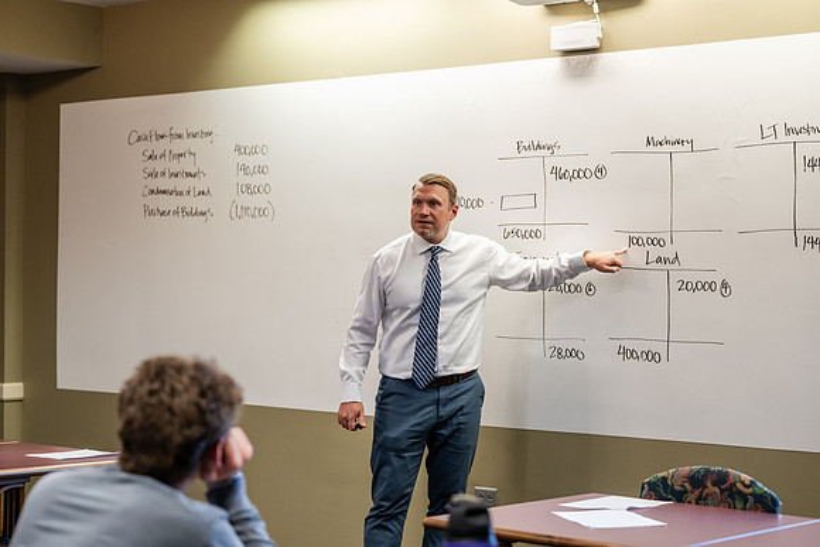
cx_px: 410
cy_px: 274
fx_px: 1663
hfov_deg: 27.7
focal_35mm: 73
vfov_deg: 18.7
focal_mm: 73
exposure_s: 1/200
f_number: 3.2
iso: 2000
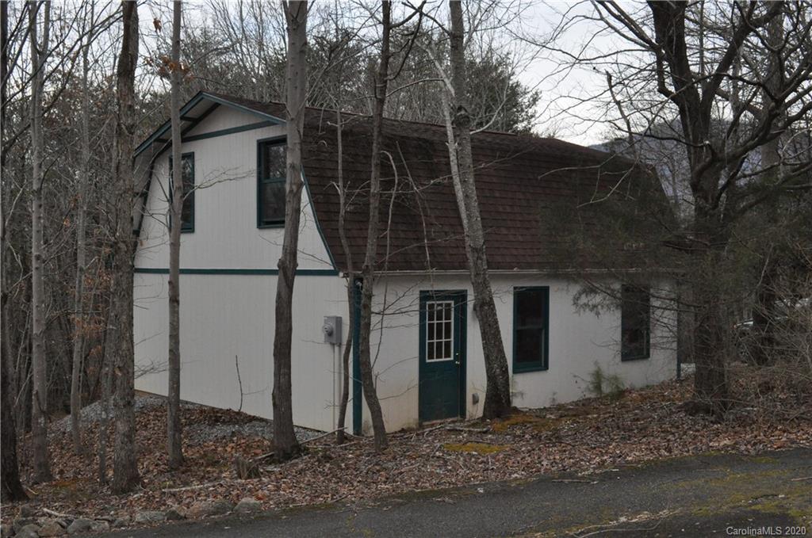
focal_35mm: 42
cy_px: 269
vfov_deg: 31.8
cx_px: 406
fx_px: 946
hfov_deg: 46.5
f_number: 13
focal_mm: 28
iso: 2500
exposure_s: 1/200
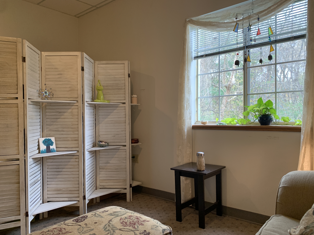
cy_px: 119
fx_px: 245
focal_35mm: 27
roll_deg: +0.4
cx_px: 156
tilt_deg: -1.4
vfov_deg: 51.3
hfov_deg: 65.3
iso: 125
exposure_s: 1/60
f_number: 1.8
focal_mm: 4.25
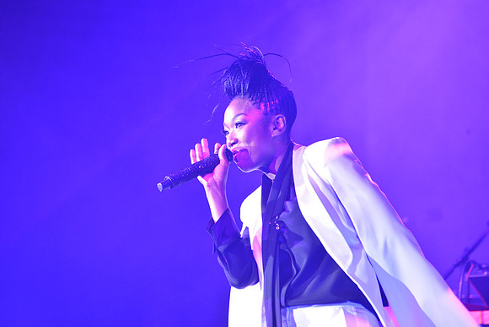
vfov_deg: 7.0
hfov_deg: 10.5
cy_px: 164
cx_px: 244
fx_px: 2649
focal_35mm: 195
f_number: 6.3
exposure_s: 1/125
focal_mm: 195
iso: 2000
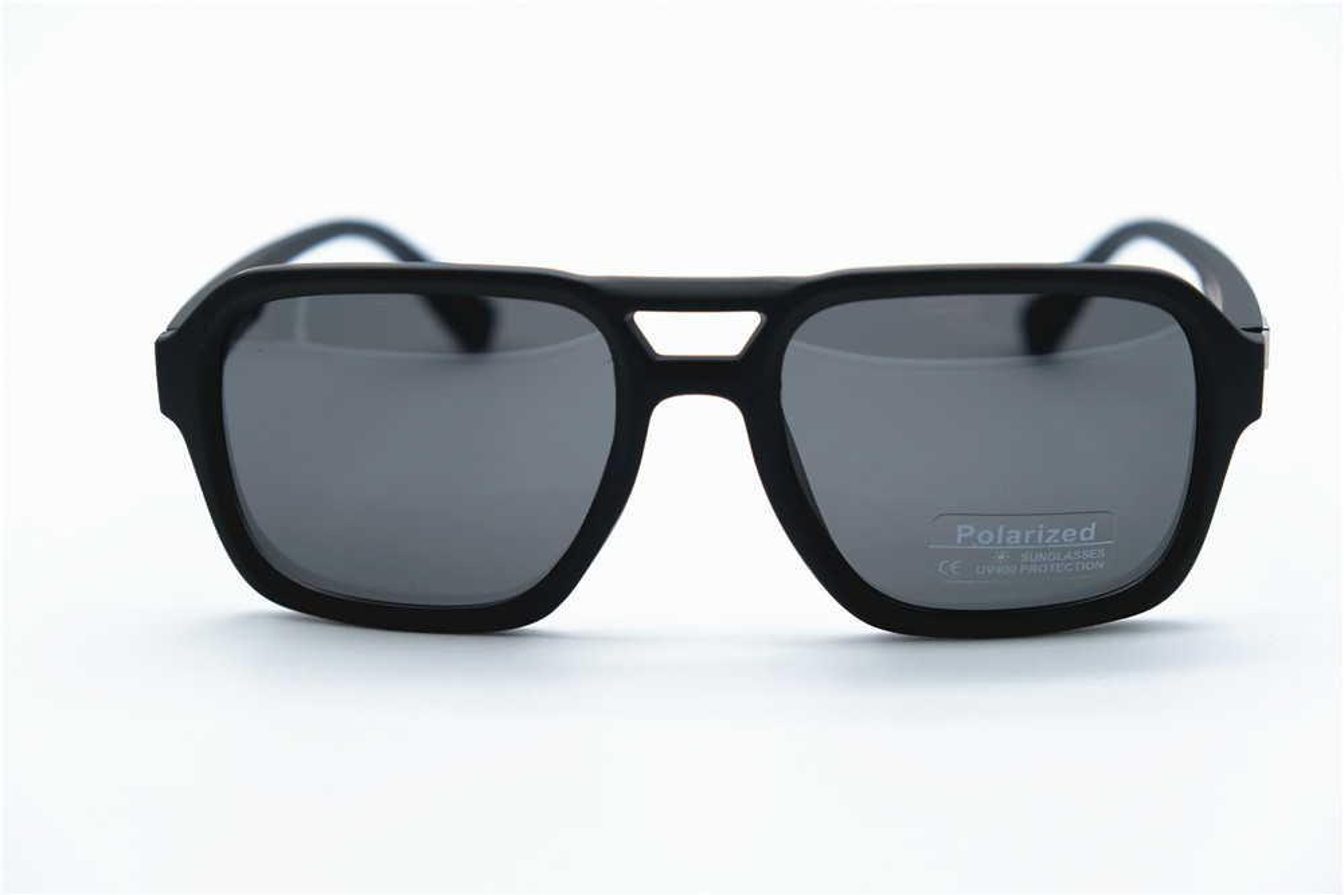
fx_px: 2724
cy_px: 448
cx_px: 672
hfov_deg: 27.7
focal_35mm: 73
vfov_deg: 18.7
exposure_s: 1/220
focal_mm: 48.4
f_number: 4.5
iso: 160
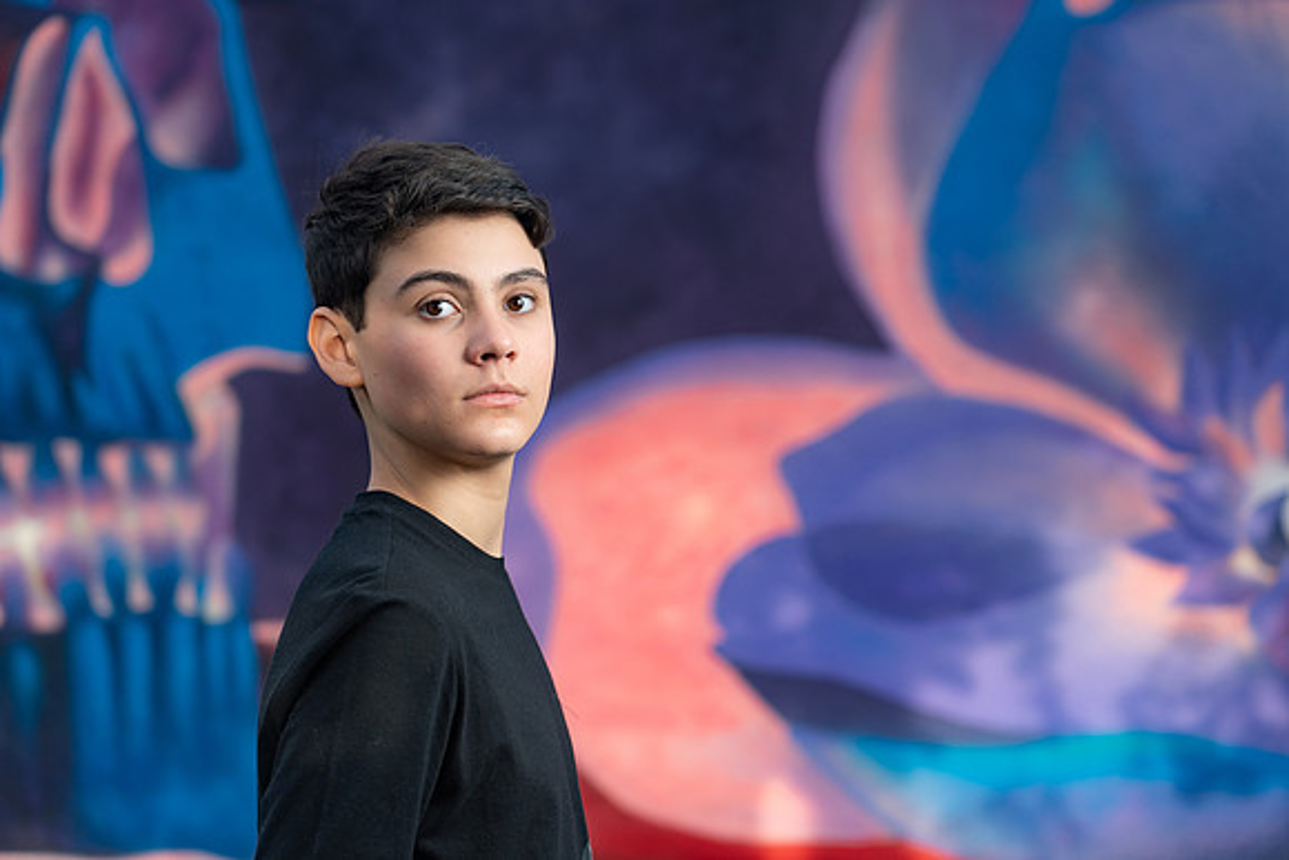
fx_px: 3760
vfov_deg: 13.0
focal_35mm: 105
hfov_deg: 19.5
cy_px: 430
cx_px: 644
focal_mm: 105
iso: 125
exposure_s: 1/250
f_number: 4
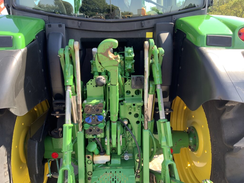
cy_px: 92
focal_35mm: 29
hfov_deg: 61.7
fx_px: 204
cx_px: 122
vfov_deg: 48.2
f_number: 1.8
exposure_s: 1/122
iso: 20
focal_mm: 3
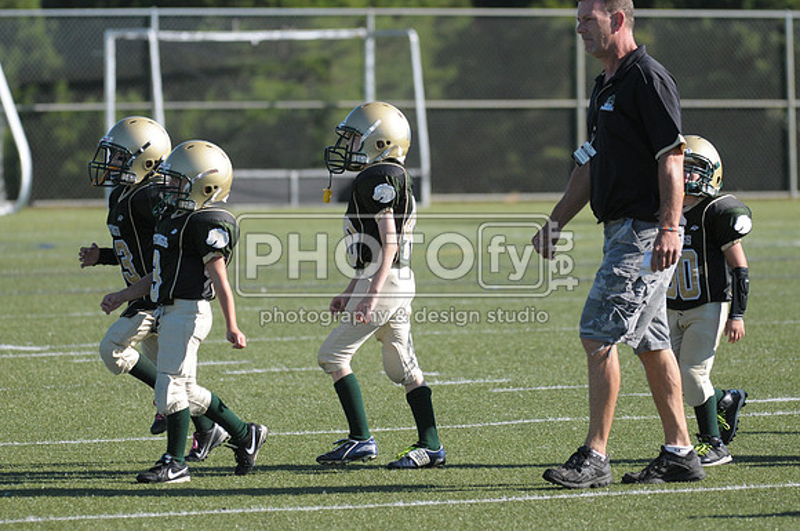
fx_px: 6657
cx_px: 400
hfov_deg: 6.9
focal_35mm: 300
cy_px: 266
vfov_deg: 4.6
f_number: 4
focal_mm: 200
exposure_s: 1/2500
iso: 640
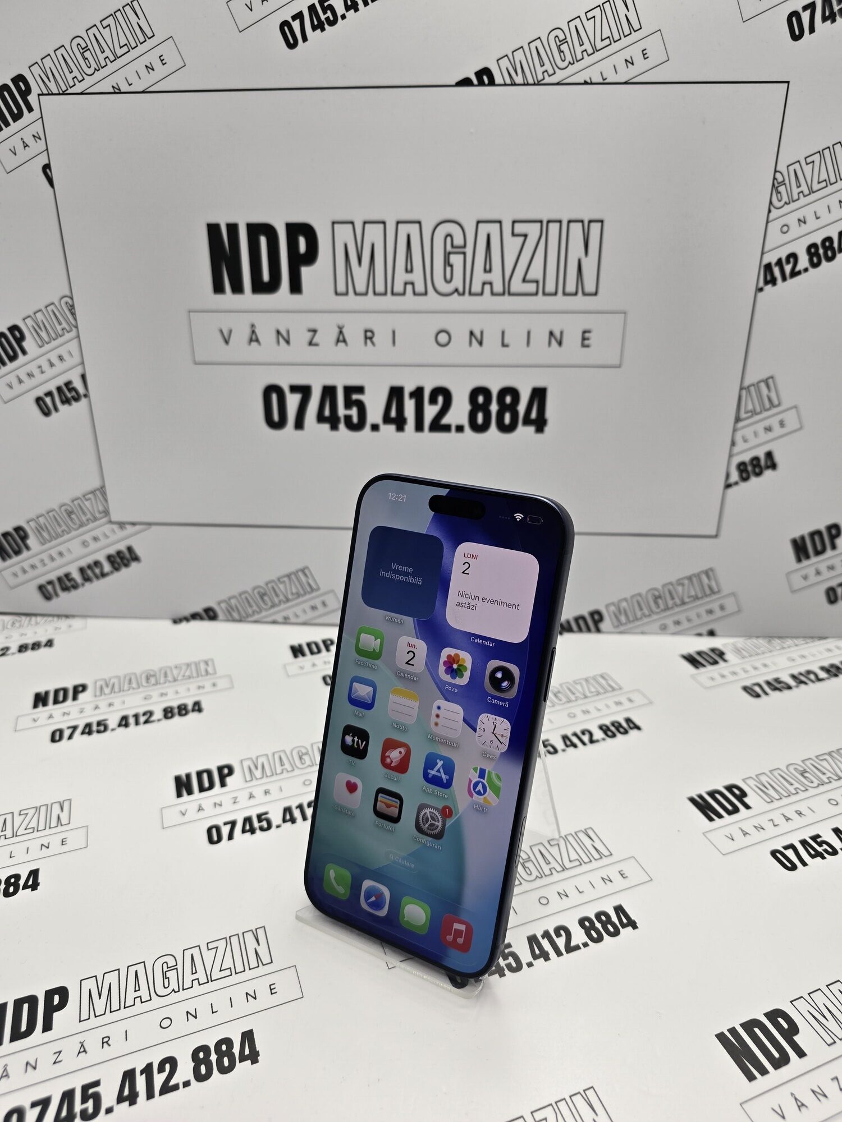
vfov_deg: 73.9
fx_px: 746
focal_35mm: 23
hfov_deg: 58.9
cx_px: 421
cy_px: 561
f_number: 1.7
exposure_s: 1/100
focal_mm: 6.3
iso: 20
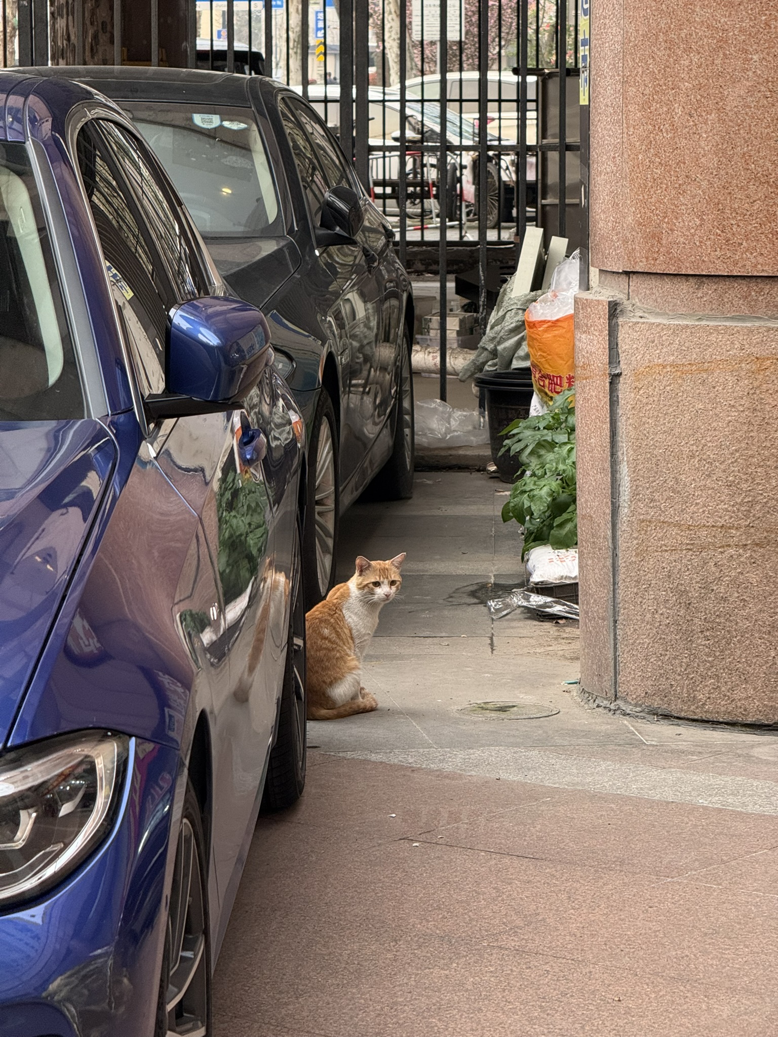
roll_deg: +0.2
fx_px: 3596
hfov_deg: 12.3
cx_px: 389
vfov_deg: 16.4
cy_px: 518
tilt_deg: -6.1
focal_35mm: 120
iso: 250
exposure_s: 1/99
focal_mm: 15.66
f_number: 2.8
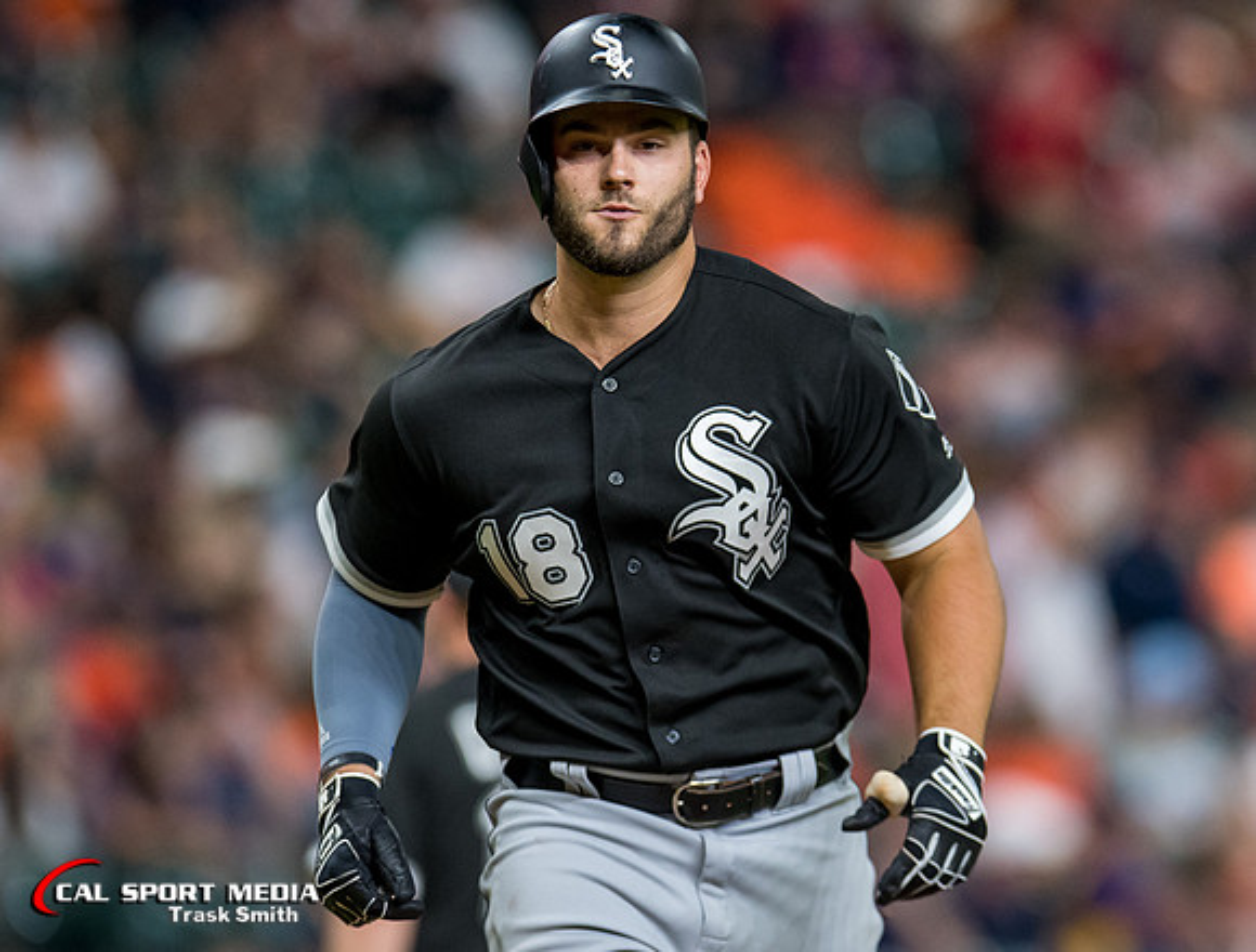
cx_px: 787
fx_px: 26360
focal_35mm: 724
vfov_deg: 2.1
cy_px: 441
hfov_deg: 2.7
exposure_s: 1/1000
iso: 2500
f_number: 4
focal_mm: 400
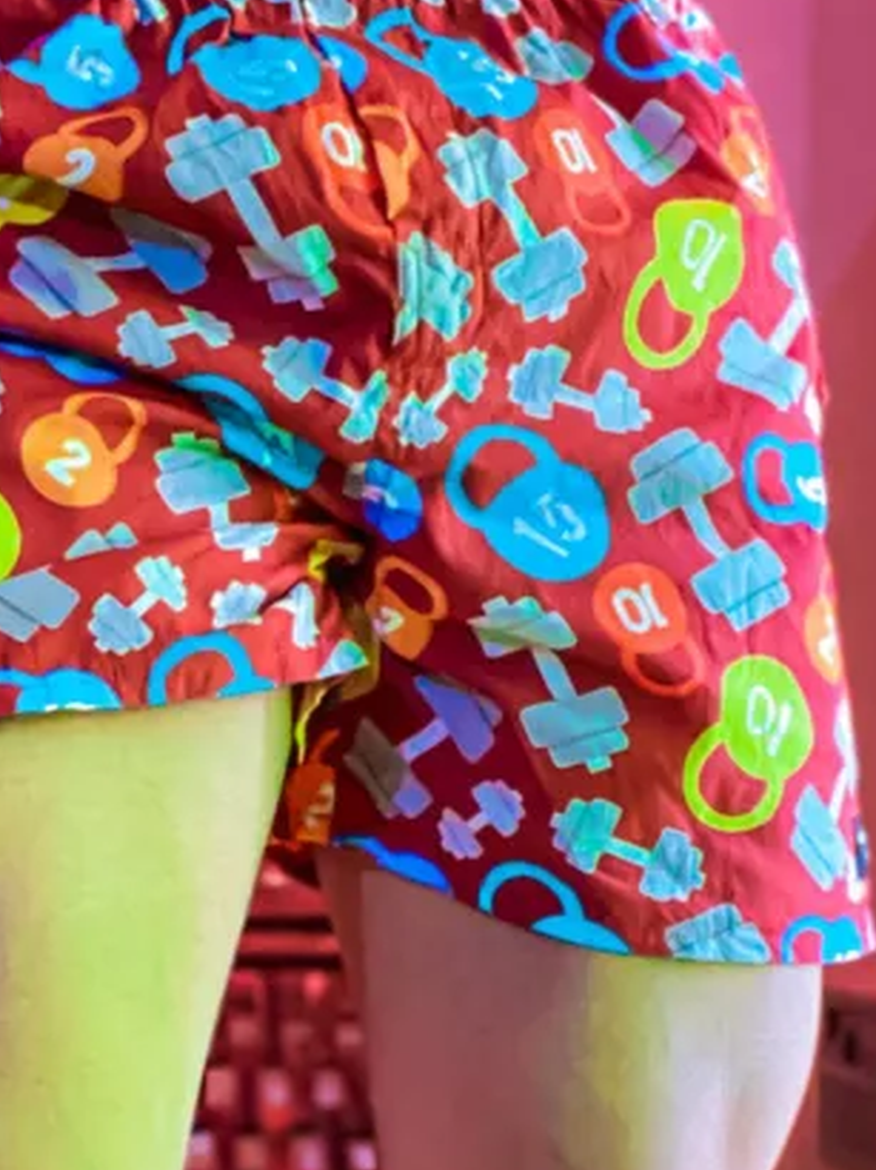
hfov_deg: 19.4
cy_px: 859
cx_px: 137
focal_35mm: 75
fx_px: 2533
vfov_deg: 25.7
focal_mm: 2.71
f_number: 2.2
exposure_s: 1/30
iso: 400
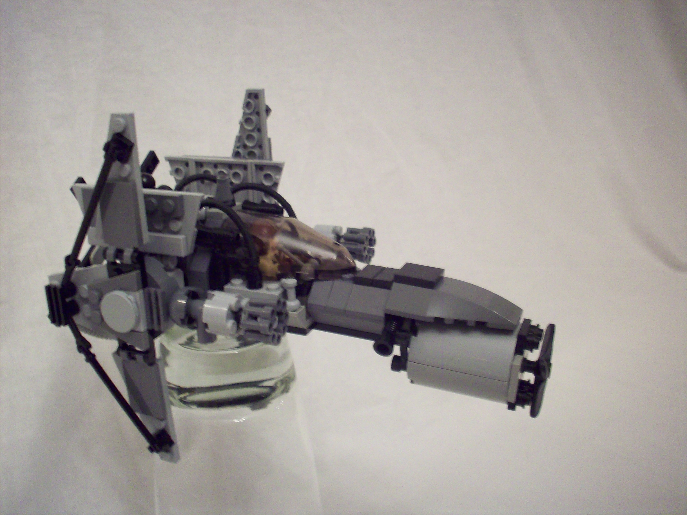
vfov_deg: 38.7
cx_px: 344
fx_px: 734
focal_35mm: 37
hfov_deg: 50.1
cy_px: 258
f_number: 2.8
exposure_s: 1/8
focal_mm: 6.2
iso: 172
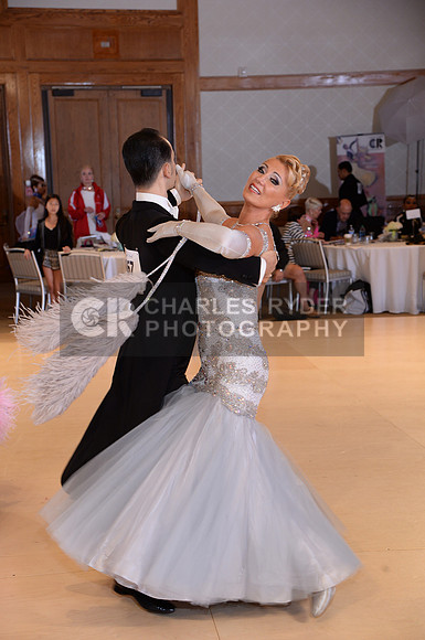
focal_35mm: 66
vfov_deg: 30.6
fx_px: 1172
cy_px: 320
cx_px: 212
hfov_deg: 20.6
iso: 1250
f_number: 5
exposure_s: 1/250
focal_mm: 66
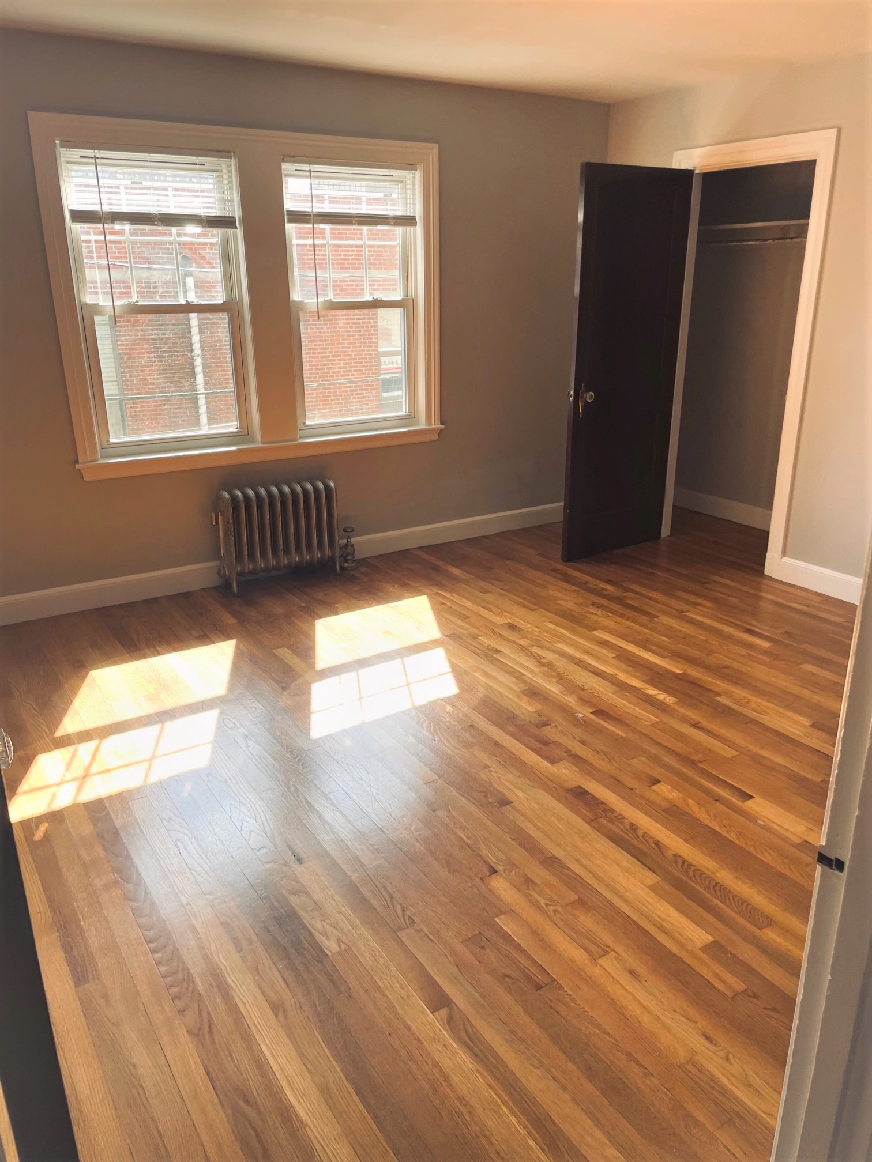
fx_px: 873
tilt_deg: -18.6
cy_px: 581
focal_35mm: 26
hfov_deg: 53.1
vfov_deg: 67.3
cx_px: 436
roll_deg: +2.1
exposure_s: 1/121
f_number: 1.6
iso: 32
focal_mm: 4.2
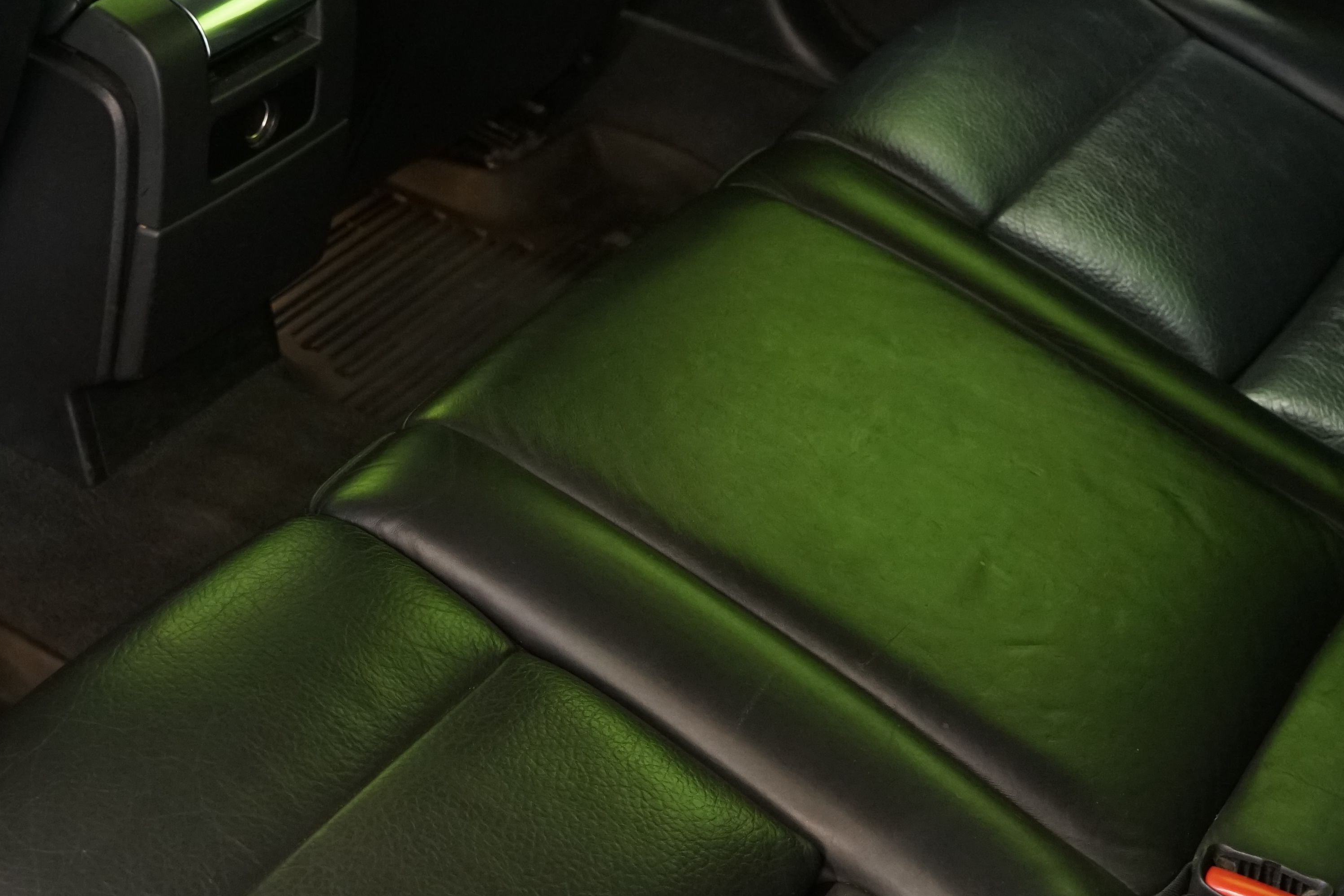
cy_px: 508
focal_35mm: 62
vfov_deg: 21.9
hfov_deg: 32.0
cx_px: 398
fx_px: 2314
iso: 2500
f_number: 5
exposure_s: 1/20
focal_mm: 31
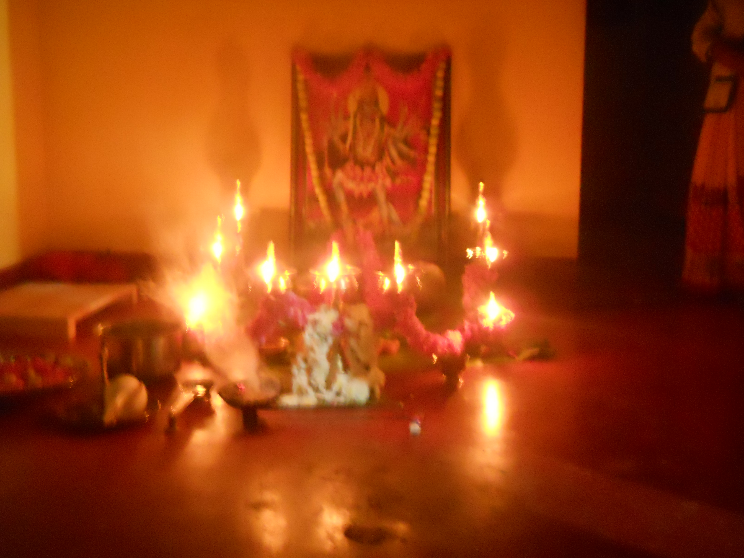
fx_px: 881
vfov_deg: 35.1
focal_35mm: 41
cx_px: 372
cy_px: 279
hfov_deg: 45.8
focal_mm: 6.72
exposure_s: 1/2.5
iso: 800
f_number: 3.1
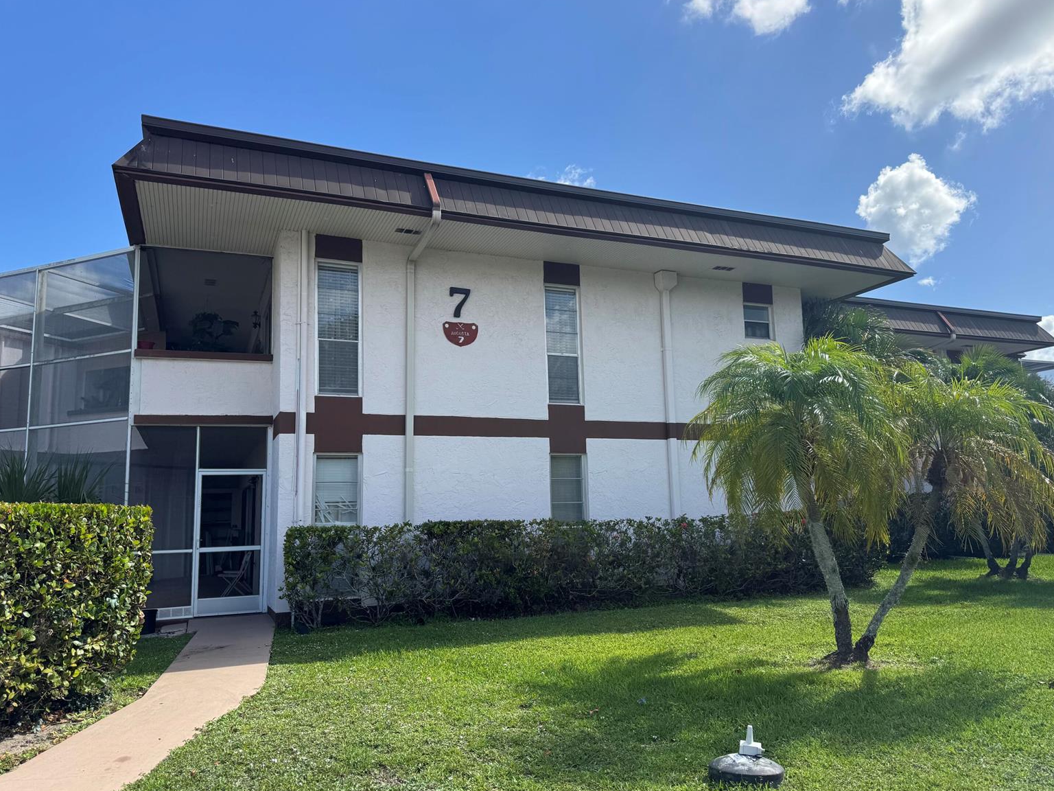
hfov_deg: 69.4
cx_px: 532
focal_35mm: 25
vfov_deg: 54.9
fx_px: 761
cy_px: 397
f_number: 1.78
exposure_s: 1/3096
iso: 80
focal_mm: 6.76
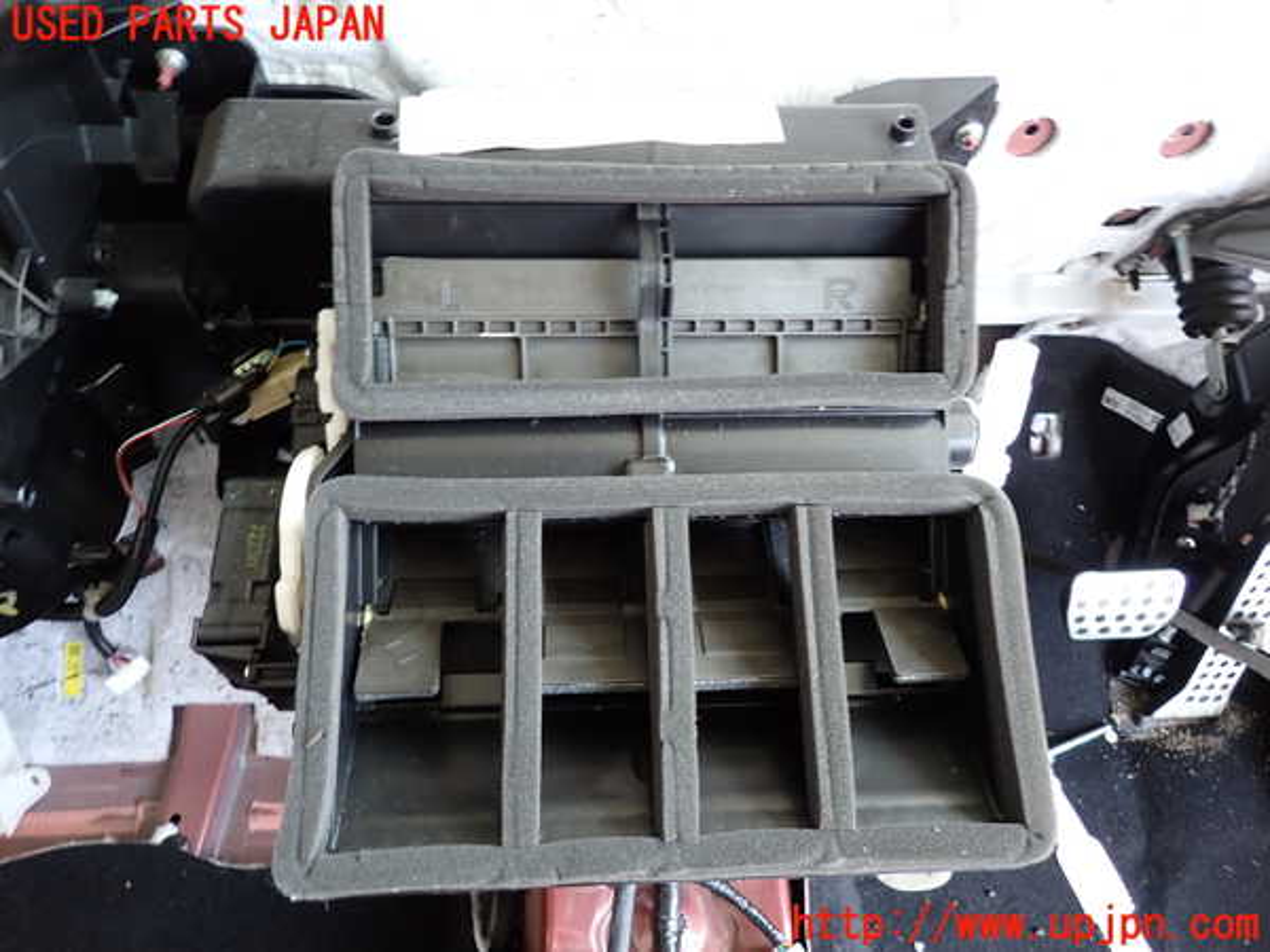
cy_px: 476
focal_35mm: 25
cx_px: 635
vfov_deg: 54.9
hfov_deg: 69.4
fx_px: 917
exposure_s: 1/40
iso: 200
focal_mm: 4.5
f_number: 2
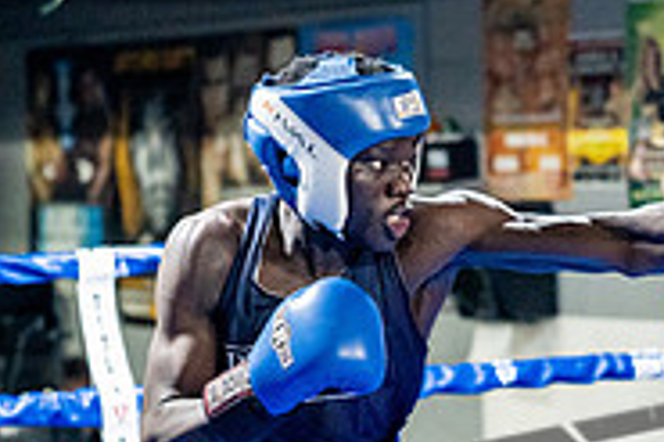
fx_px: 3409
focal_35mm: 185
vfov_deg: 7.4
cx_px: 452
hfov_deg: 11.1
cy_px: 505
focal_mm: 59
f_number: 2
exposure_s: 1/1000
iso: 5000
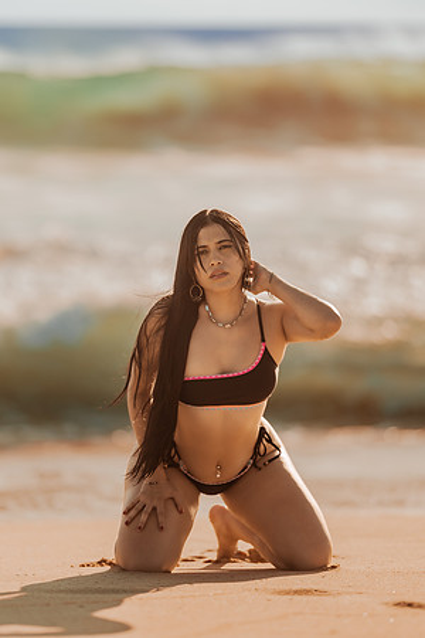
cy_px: 319
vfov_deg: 15.2
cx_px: 212
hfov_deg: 10.2
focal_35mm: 135
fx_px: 2390
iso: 80
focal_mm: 135
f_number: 1.8
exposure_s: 1/4000
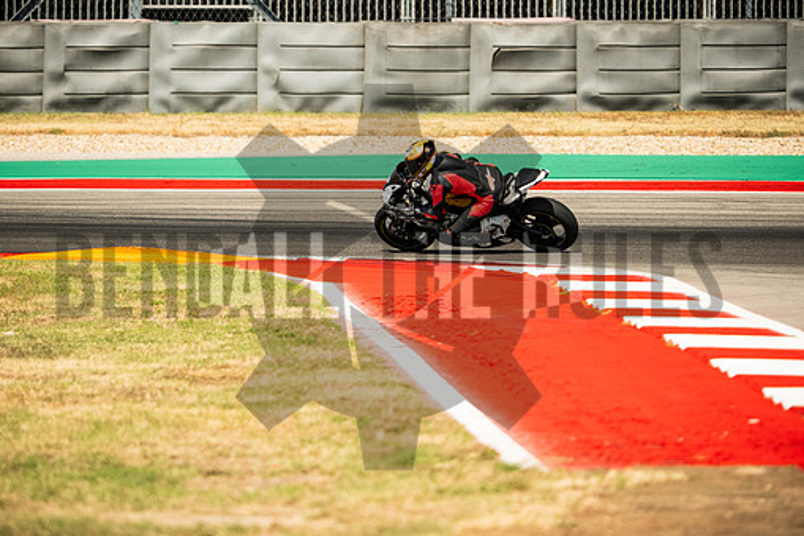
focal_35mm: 479
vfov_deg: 2.9
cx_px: 389
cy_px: 277
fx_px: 10694
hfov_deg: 4.3
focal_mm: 280
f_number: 2.8
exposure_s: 1/2000
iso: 250
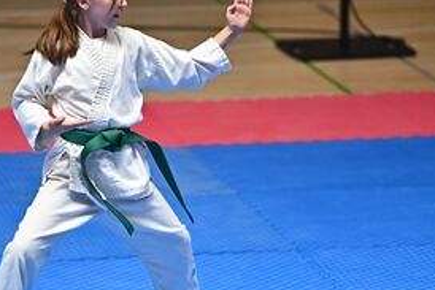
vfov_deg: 4.2
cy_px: 185
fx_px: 3965
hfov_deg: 6.3
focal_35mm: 328
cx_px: 168
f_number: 2.8
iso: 2000
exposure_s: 1/5000
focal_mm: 200
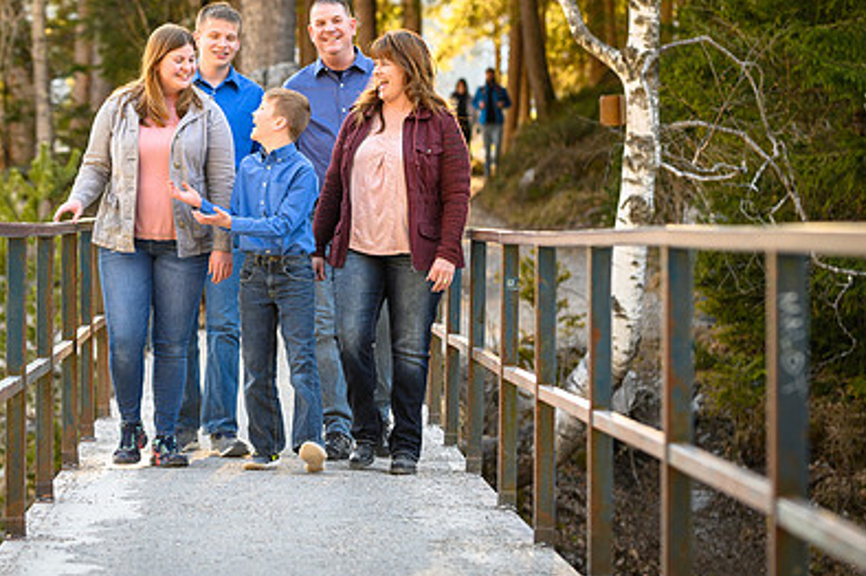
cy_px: 180
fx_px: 4254
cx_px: 270
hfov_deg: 11.6
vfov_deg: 7.7
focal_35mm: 177
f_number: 4
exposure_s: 1/125
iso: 320
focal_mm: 110
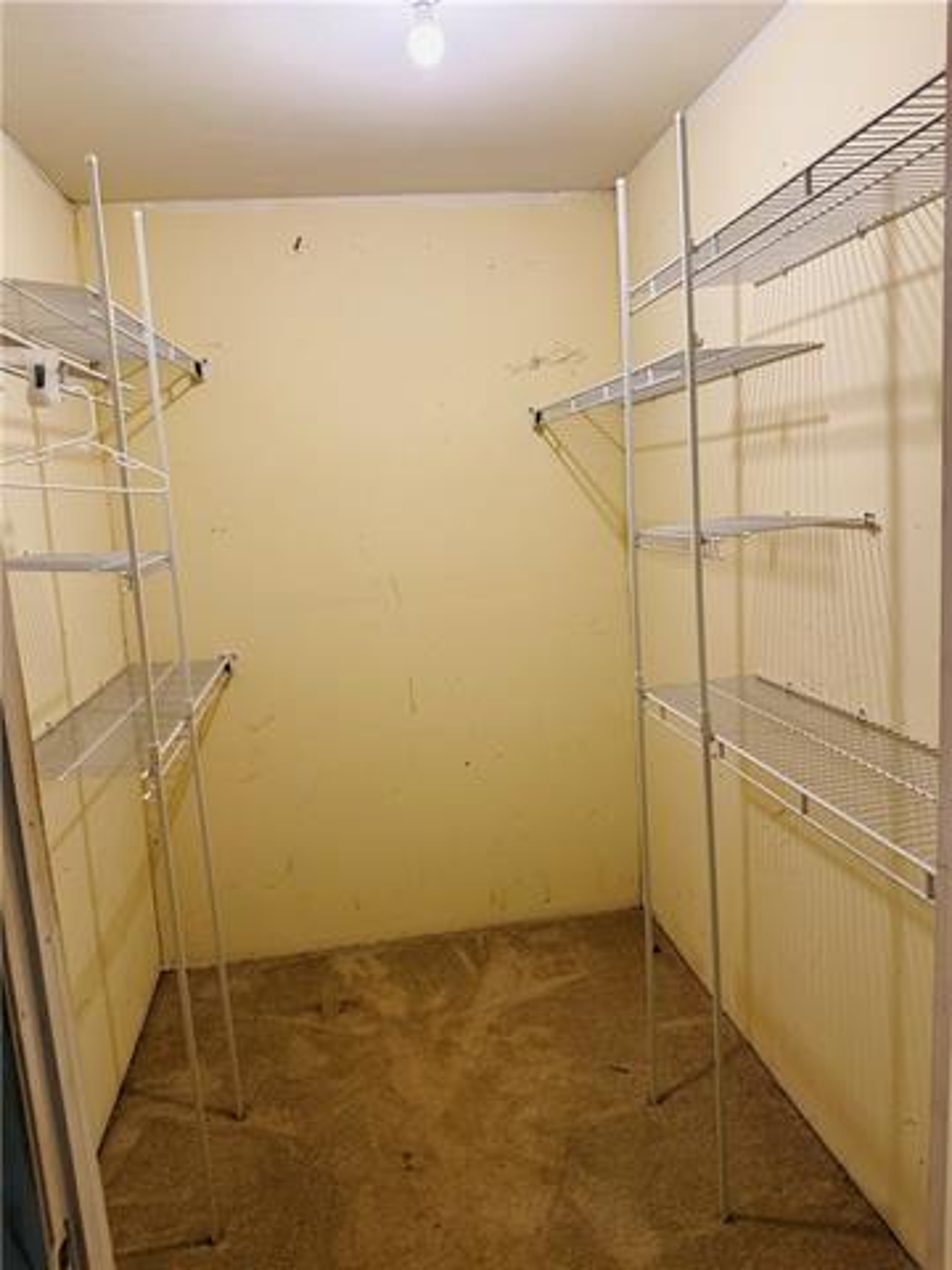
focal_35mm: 24
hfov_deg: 56.8
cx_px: 476
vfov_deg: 71.6
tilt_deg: -9.6
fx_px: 880
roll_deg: +4.5
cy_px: 635
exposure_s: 1/60
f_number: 1.78
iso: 200
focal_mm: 6.76
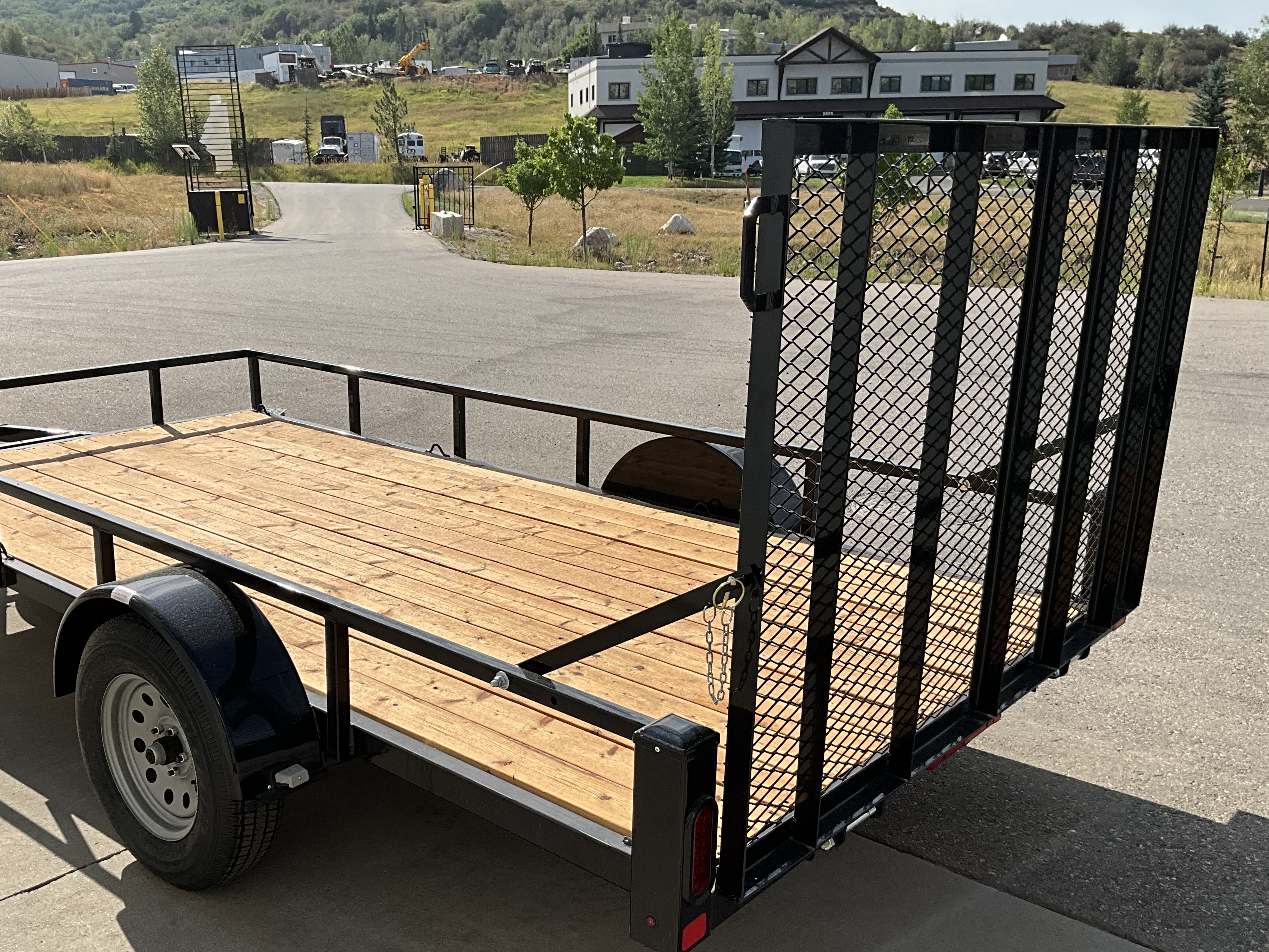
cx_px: 512
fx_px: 1283
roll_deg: -0.1
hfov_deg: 52.3
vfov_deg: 40.6
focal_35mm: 35
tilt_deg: -16.4
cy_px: 527
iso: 25
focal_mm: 3
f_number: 1.8
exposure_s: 1/2320
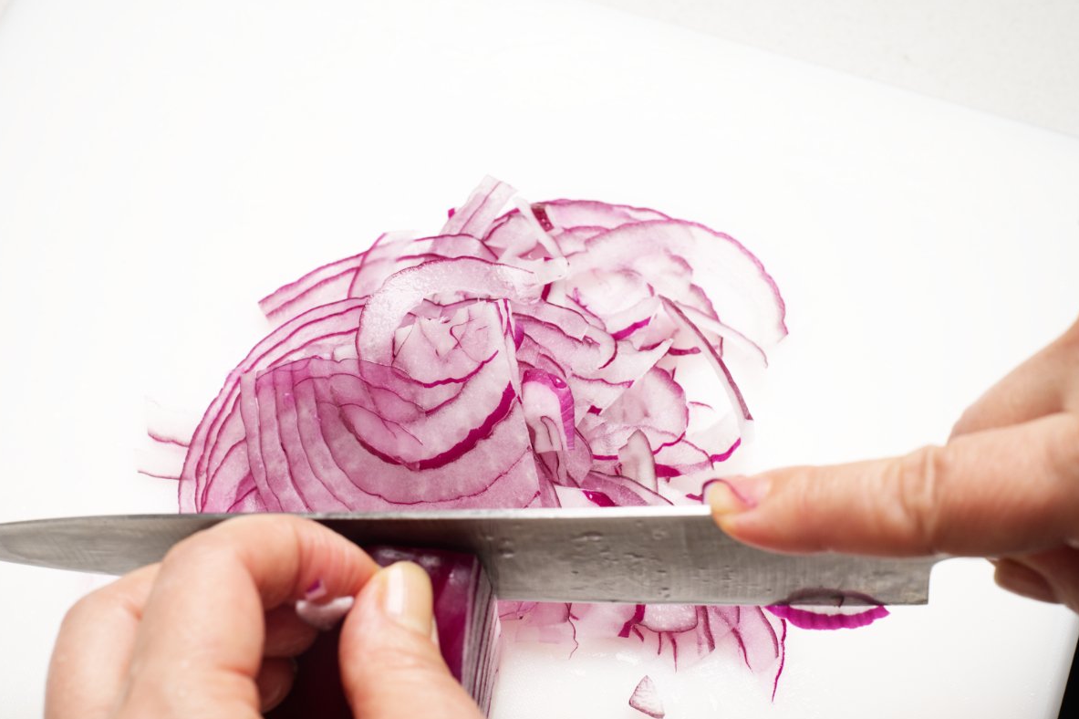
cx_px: 534
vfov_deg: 19.2
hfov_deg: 28.5
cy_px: 360
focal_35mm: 71
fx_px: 2127
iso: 1250
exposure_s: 1/800
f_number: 11
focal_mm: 70
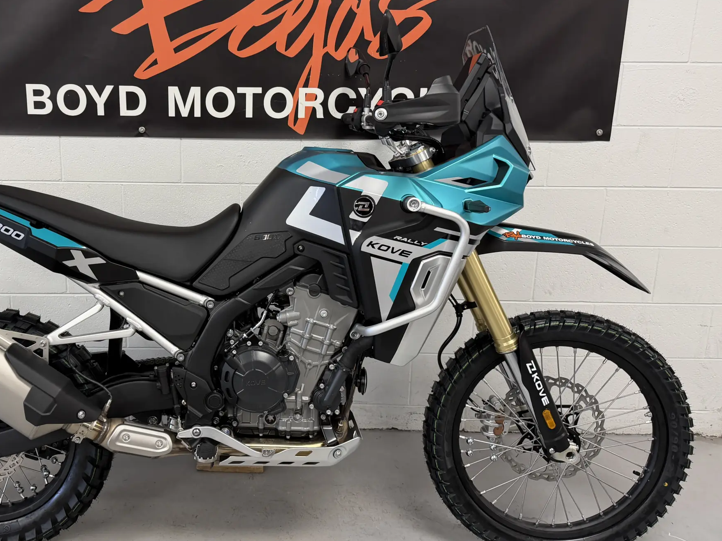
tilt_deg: -13.9
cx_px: 232
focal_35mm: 35
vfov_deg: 40.5
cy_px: 212
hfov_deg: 51.5
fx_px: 730
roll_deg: -0.5
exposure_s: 1/100
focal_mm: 6.76
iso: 200
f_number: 1.78
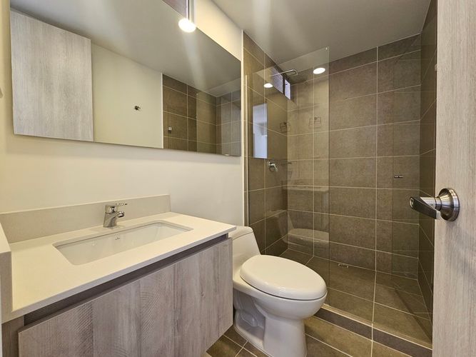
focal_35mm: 13
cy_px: 178
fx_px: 179
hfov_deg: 106.2
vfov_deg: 89.9
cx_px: 238
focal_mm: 2.2
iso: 125
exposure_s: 1/77.4
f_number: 2.2
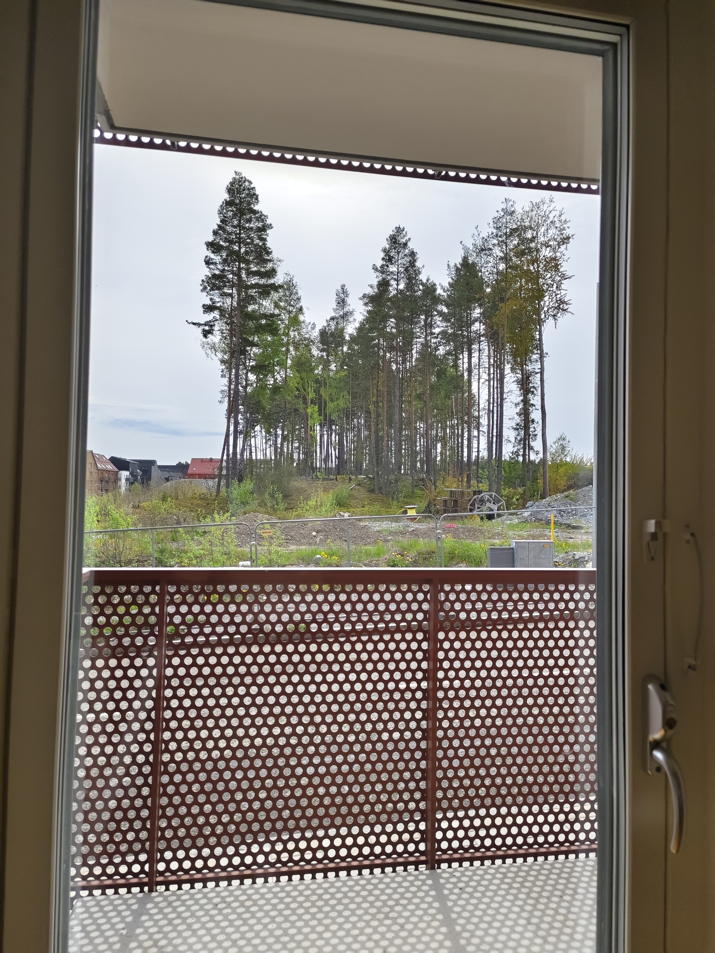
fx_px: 633
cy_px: 476
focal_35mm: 23
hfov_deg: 58.9
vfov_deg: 73.9
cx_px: 358
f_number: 1.75
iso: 71
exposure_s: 1/2457
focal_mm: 5.5
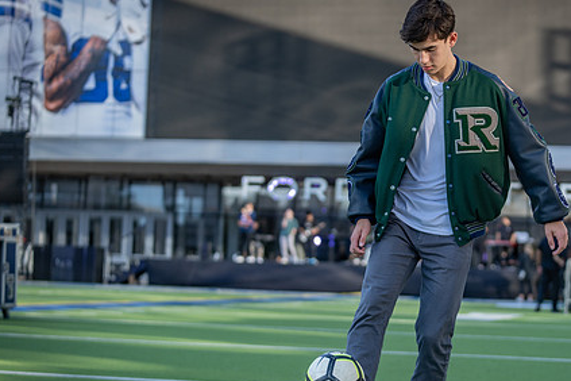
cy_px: 218
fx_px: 1523
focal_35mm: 96
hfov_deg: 21.2
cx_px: 385
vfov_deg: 14.2
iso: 250
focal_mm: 70
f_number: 2.8
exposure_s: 1/1000
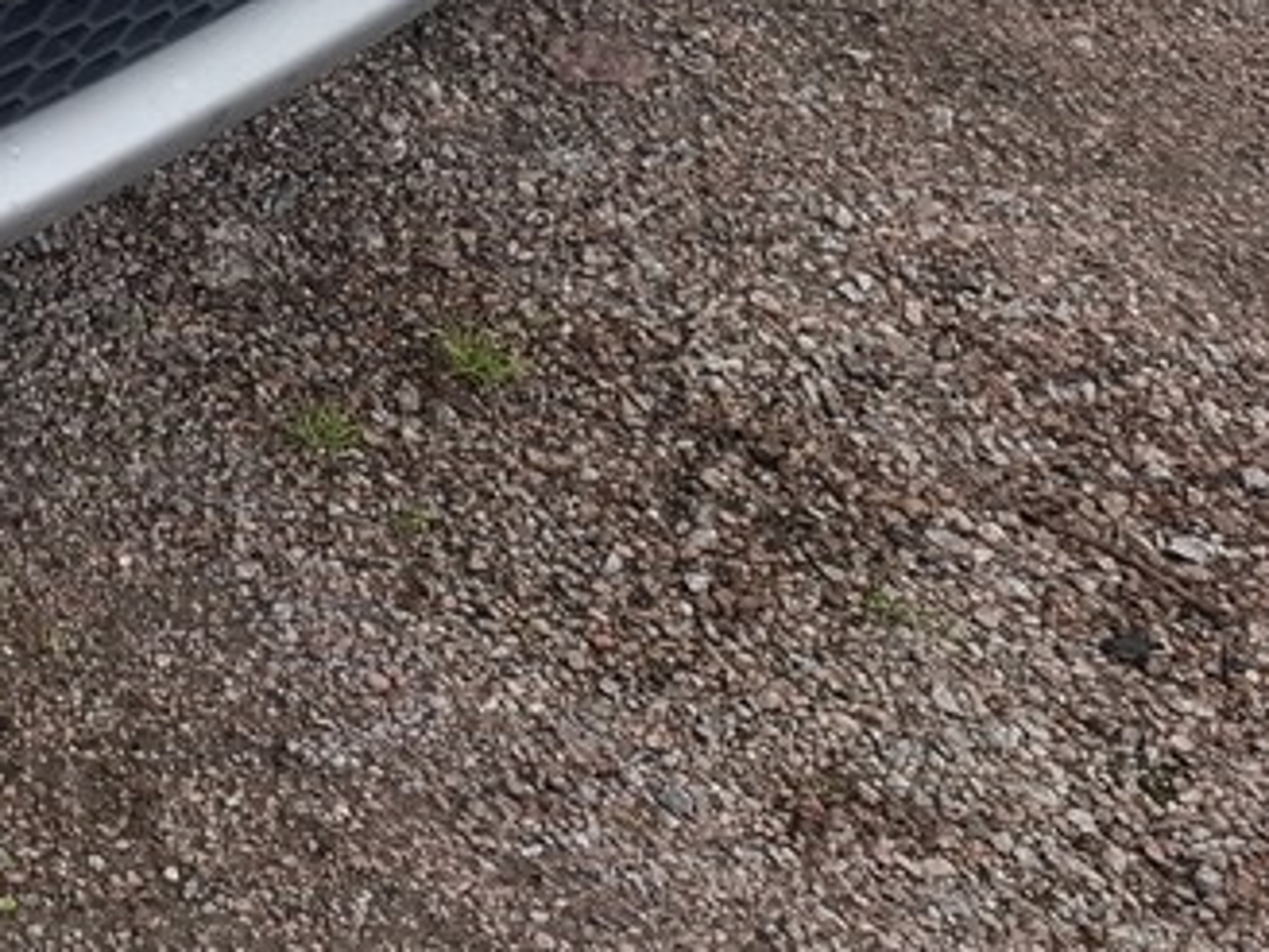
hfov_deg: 16.1
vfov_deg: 12.5
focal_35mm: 101
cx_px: -1095
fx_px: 3703
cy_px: -1080
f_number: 1.8
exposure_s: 1/719
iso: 50
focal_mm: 5.54
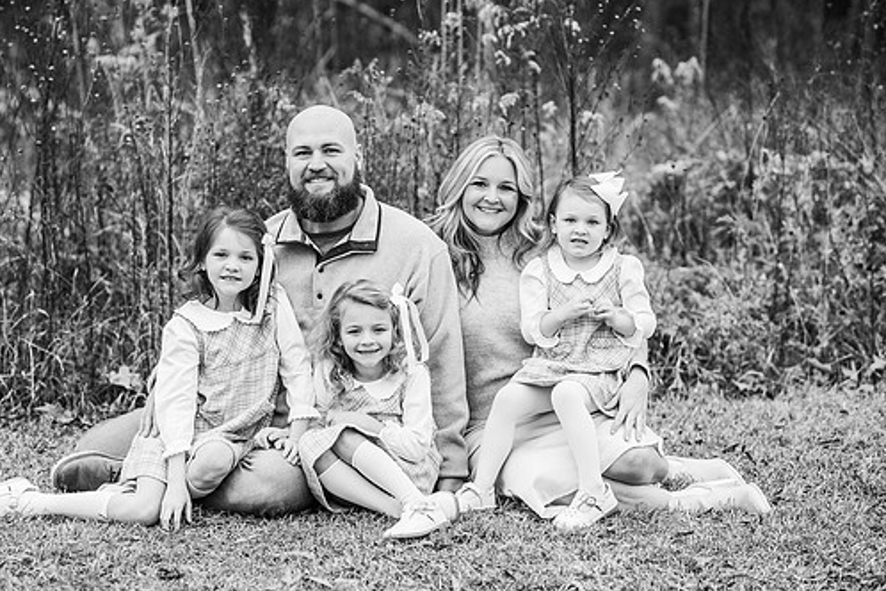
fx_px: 2436
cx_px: 383
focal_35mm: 99
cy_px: 305
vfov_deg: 13.8
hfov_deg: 20.6
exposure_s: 1/400
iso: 250
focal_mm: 85
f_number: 2.5
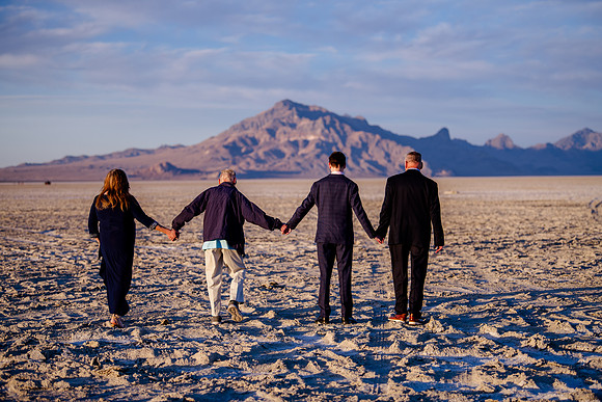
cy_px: 201
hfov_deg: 22.1
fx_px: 1539
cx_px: 301
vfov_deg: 14.9
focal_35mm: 92
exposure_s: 1/800
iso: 200
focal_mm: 92
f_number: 2.8
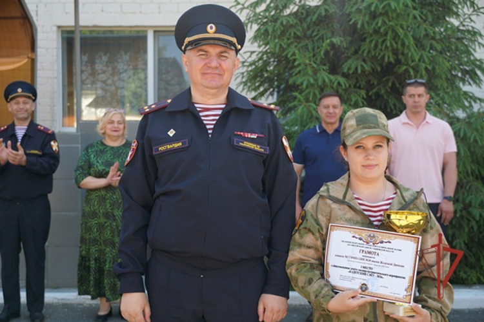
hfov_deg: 36.9
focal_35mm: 54
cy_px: 161
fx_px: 726
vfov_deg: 25.1
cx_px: 242
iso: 125
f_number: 4.5
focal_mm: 36
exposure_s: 1/160
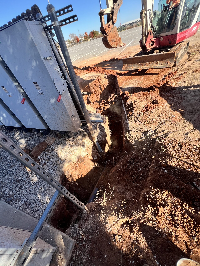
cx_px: 100
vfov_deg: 106.2
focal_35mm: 13
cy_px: 133
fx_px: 100
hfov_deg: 89.9
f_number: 1.8
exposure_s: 1/433
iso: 32
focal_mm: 1.57
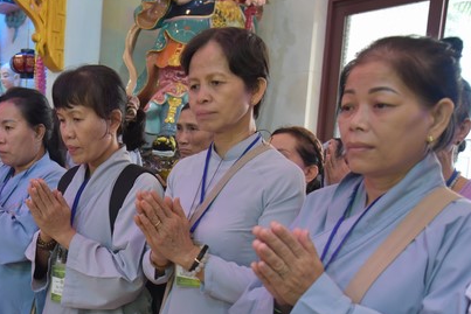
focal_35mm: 50
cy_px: 245
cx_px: 112
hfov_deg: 38.5
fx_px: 654
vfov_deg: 26.6
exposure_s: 1/60
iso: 2200
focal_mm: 31
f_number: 4
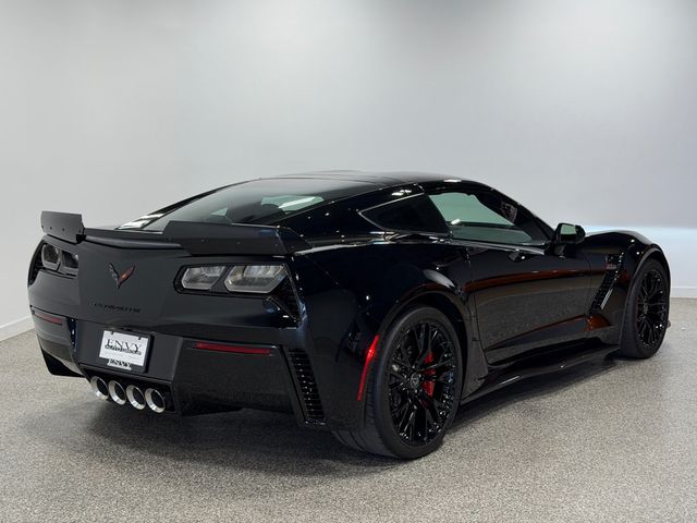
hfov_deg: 39.7
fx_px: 966
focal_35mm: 48
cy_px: 262
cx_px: 348
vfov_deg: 30.3
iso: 64
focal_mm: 6.76
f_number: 1.78
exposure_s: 1/227
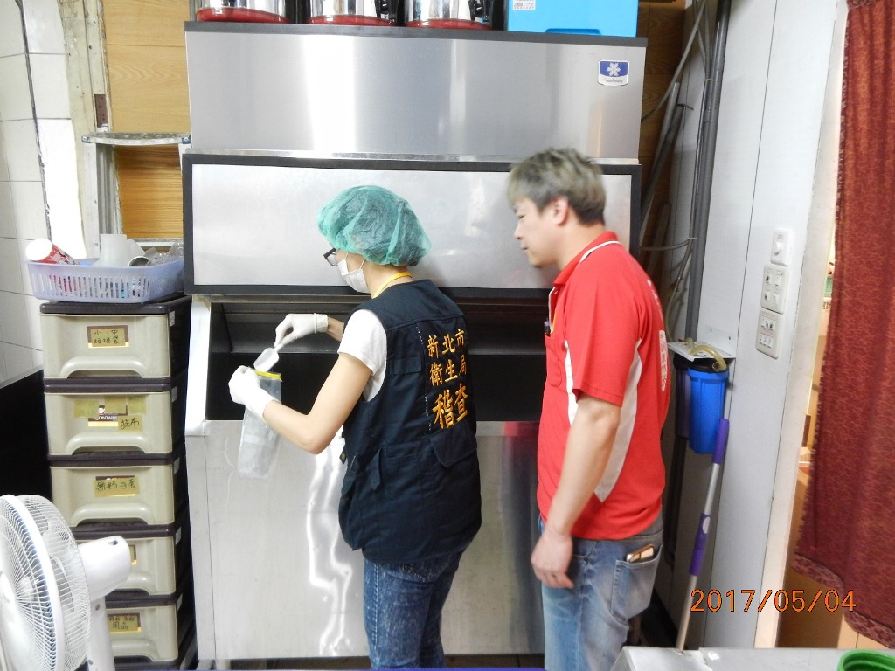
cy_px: 336
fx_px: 646
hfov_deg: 69.4
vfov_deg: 54.9
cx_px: 448
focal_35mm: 25
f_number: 3.2
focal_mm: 4.5
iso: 400
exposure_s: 1/10
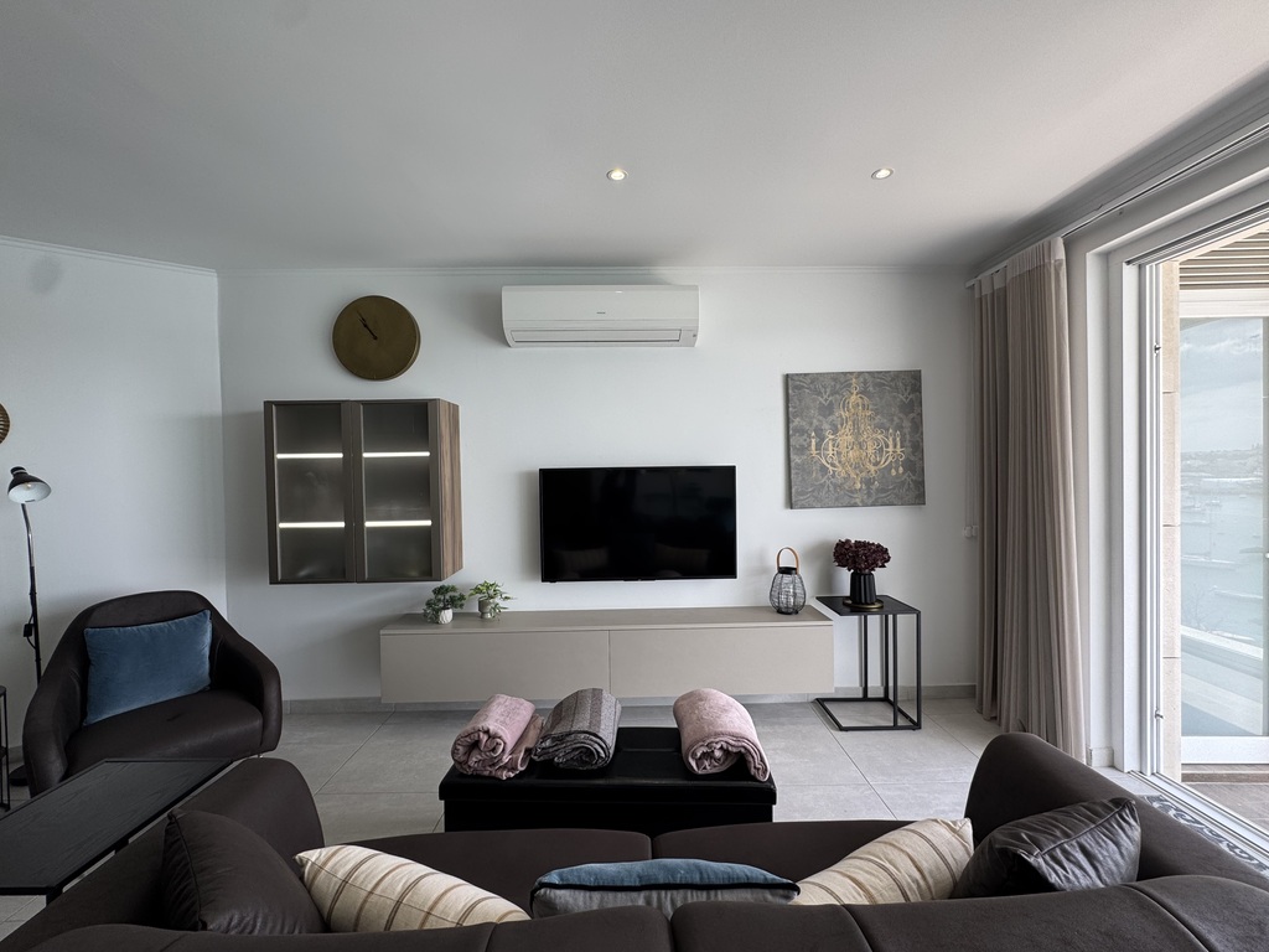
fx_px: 513
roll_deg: +0.6
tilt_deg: -0.5
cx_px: 634
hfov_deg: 102.1
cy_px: 476
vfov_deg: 85.7
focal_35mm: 14
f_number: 2.2
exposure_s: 1/143
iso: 40
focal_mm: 2.22
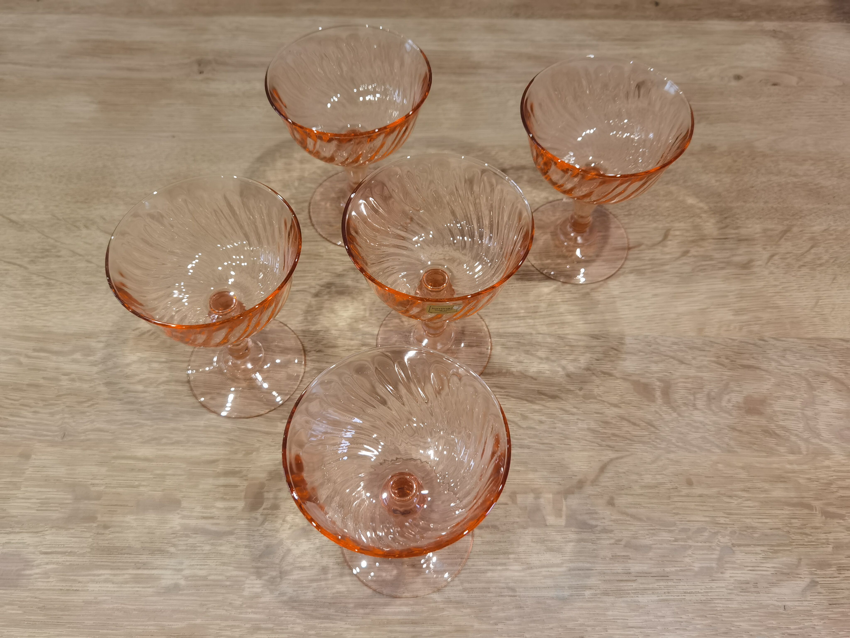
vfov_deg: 45.4
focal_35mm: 31
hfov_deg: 58.4
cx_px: 425
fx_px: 761
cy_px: 319
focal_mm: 6.71
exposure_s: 1/100
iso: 160
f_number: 1.9
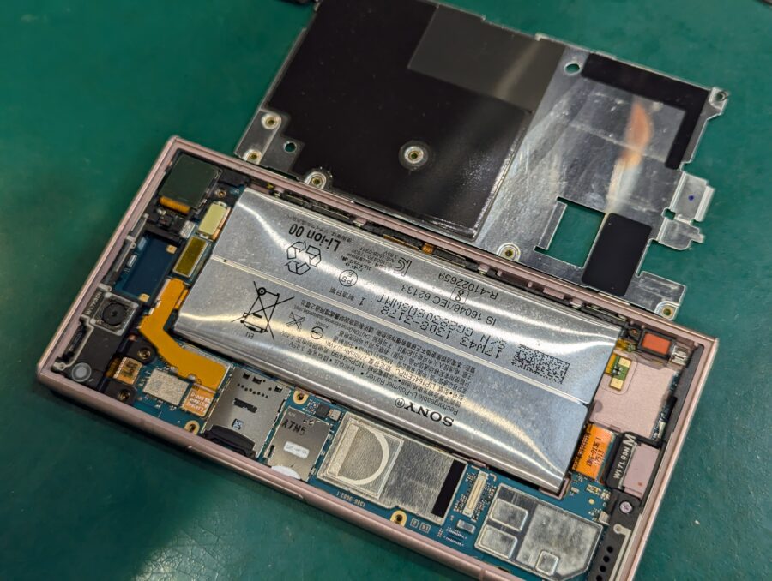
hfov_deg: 39.6
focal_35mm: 48
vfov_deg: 30.3
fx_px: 1072
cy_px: 290
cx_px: 386
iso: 49
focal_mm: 6.81
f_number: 1.85
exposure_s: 1/87
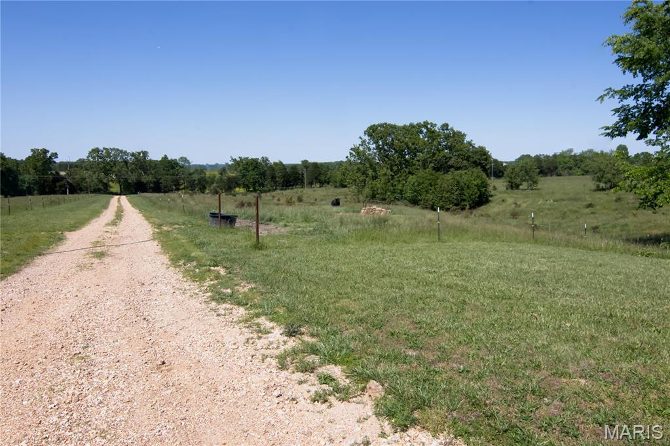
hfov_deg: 73.8
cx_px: 335
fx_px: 446
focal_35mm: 24
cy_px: 223
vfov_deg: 53.1
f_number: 13
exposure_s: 1/200
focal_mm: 16
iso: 100
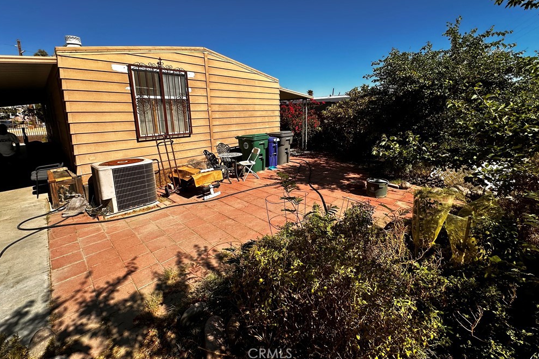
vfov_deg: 76.9
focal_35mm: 15
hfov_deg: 100.4
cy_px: 153
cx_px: 271
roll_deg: +2.4
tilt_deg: -10.3
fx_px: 225
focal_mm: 2.22
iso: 40
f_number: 2.2
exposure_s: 1/2212
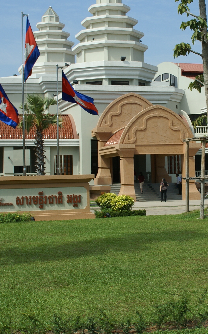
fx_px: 707
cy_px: 150
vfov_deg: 26.5
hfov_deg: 16.6
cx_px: 160
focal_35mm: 78
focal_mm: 22
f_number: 10
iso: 100
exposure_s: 1/250
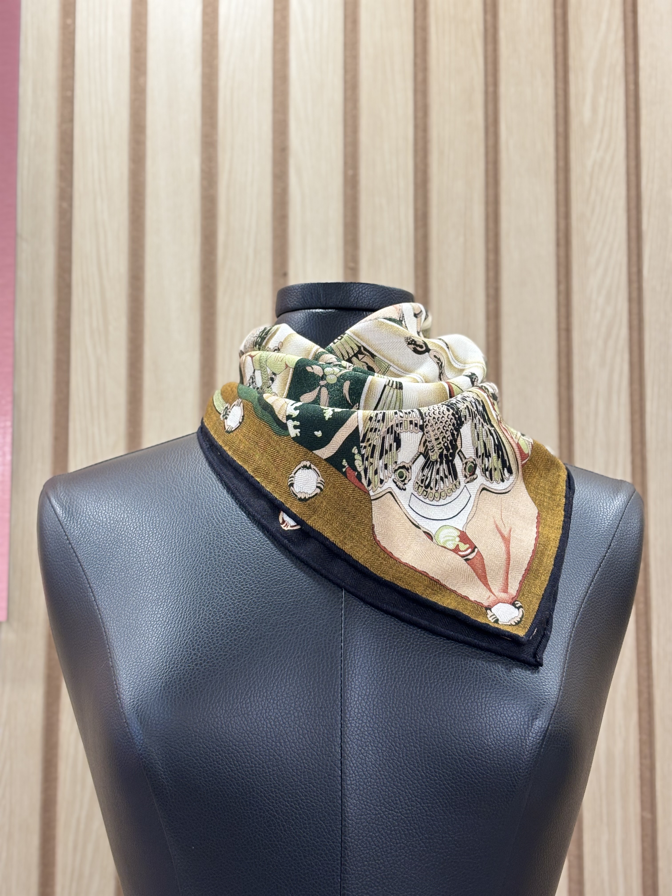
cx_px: 336
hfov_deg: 28.0
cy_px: 448
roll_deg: +0.0
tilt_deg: +5.8
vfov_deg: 36.8
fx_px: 1346
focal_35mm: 52
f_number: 1.6
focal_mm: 5.96
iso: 64
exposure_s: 1/60
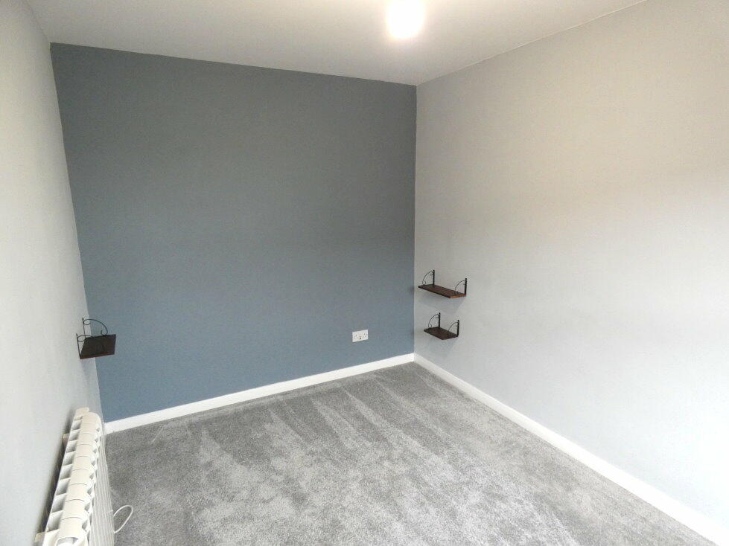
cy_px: 273
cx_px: 364
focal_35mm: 20
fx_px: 421
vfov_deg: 66.0
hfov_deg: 81.8
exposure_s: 1/60
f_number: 2.8
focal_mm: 3.6
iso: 500
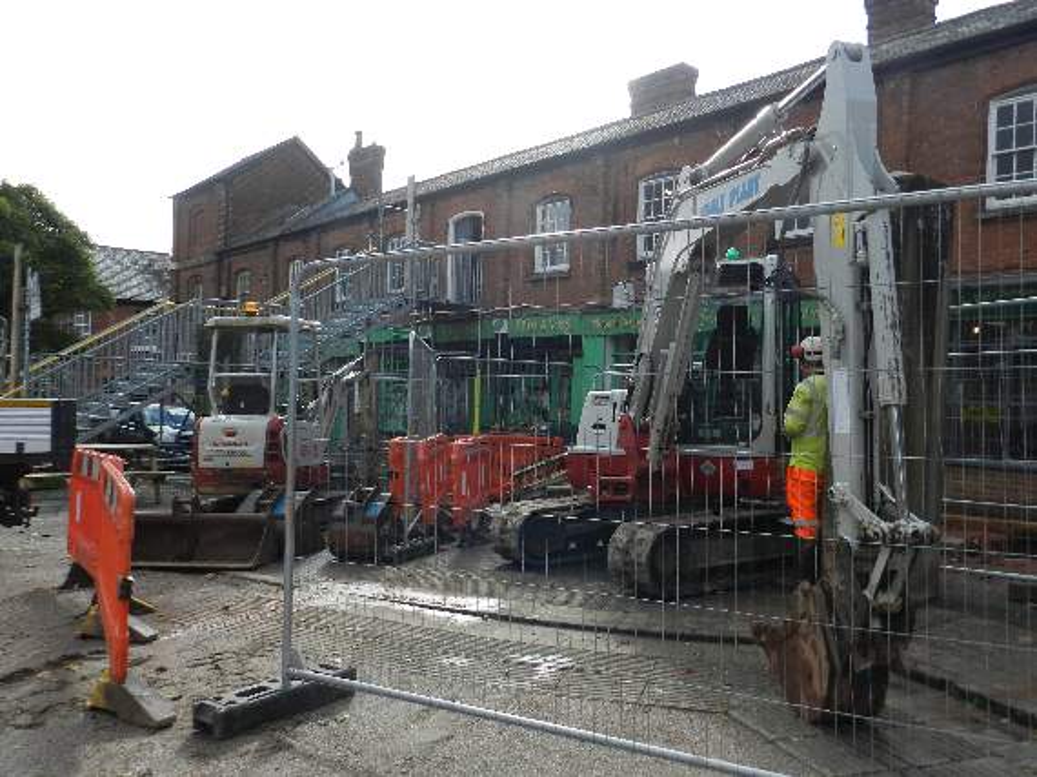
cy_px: 388
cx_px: 518
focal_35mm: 28
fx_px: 838
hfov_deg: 63.5
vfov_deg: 49.7
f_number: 3.6
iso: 160
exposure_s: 1/800
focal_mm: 5
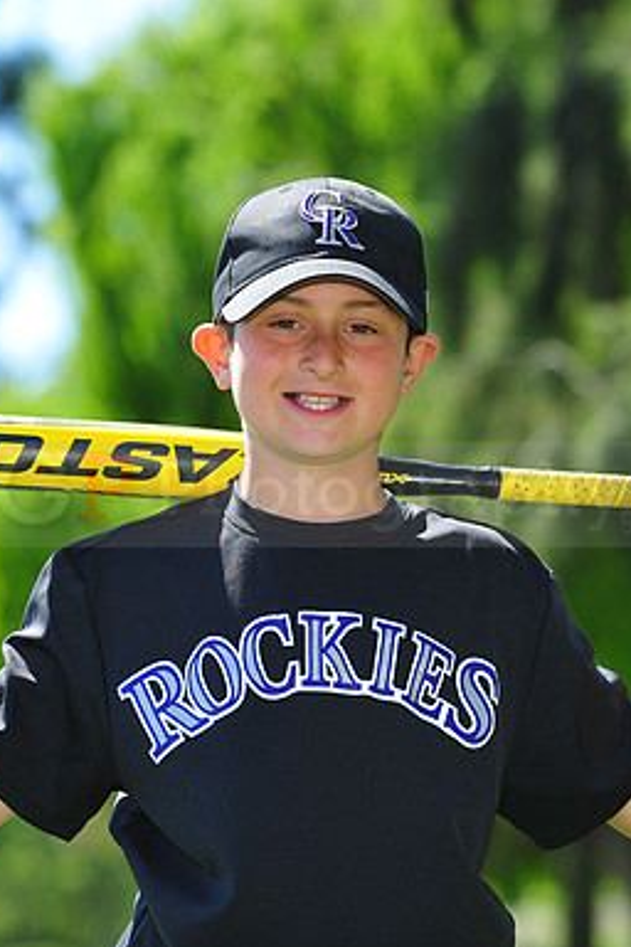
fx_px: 3970
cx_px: 323
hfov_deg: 9.1
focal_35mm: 151
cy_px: 474
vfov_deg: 13.6
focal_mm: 100
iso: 200
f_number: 4
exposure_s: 1/640
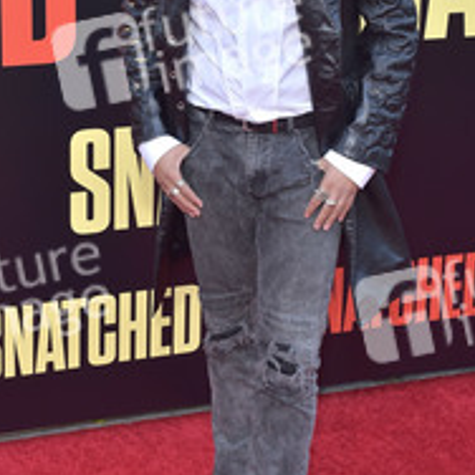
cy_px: 177
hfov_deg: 18.5
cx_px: 256
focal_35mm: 94
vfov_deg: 18.5
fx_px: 1459
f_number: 6.3
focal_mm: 52
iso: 500
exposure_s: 1/320
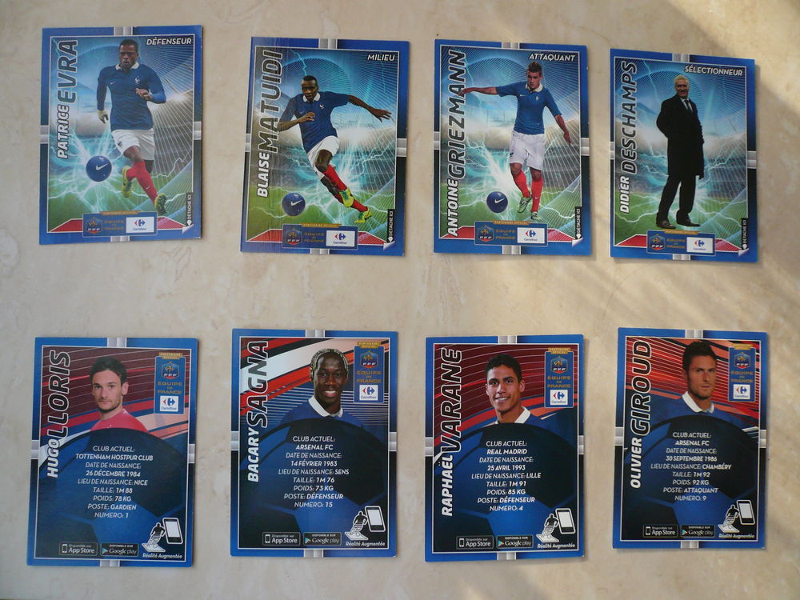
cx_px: 400
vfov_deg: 49.7
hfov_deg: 63.4
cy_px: 300
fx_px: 647
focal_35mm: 28
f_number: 2.8
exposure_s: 1/125
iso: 100
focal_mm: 4.6
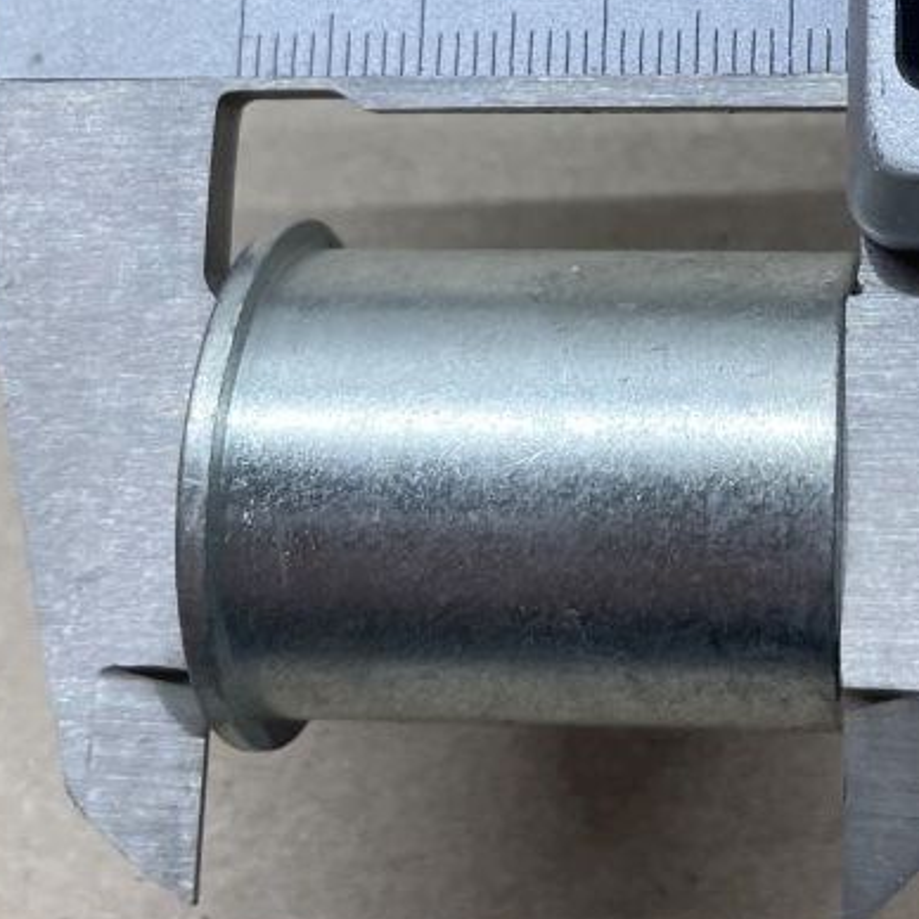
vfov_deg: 23.1
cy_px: -57
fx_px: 2133
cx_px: 846
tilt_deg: -68.6
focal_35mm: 71
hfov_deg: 23.6
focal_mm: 4.2
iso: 64
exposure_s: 1/100
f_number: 1.6
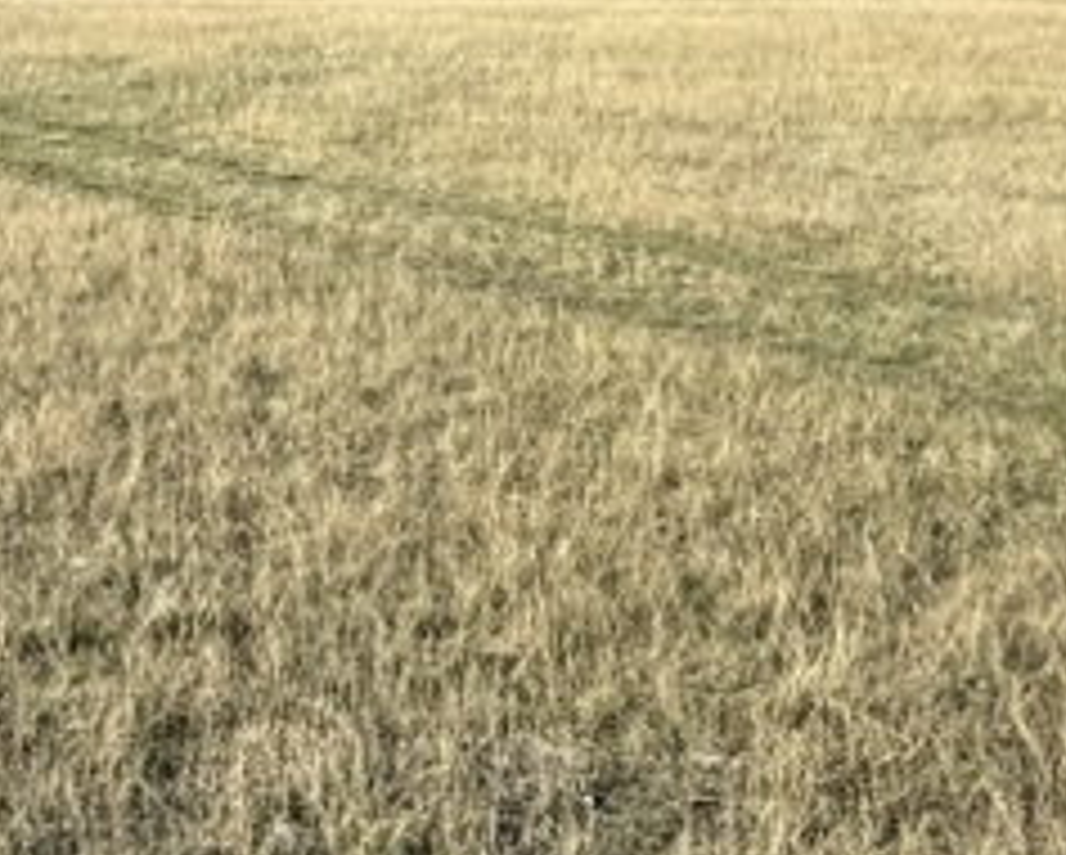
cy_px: -94
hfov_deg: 29.5
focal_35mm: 59
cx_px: -36
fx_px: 1863
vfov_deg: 24.1
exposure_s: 1/1848
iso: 50
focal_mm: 2.22
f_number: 2.2
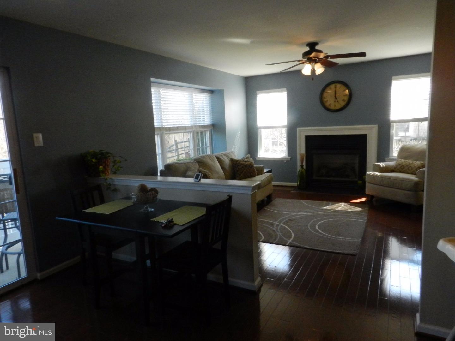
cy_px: 170
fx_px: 302
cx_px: 228
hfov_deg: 73.9
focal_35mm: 23
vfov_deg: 58.9
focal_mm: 4
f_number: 5.6
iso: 800
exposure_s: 1/100
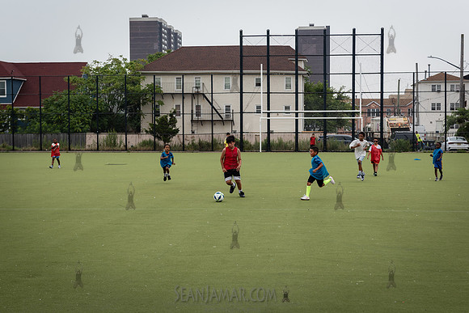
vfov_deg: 22.0
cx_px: 229
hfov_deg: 32.5
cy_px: 170
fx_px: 805
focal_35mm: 62
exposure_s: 1/1250
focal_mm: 56
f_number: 4
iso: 250
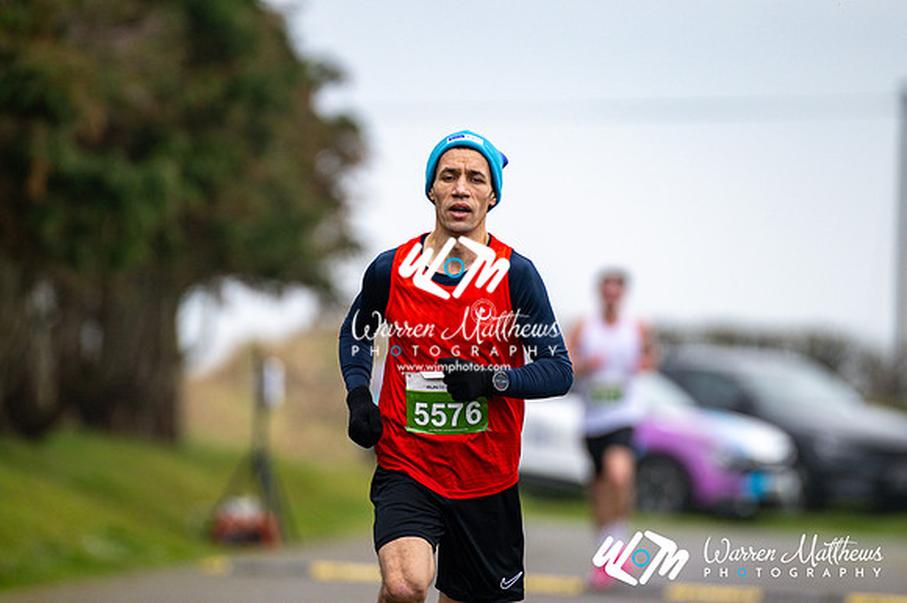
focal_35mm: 450
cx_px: 454
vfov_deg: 3.1
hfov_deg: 4.6
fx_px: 11331
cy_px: 302
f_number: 2.8
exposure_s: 1/1600
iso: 280
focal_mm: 300
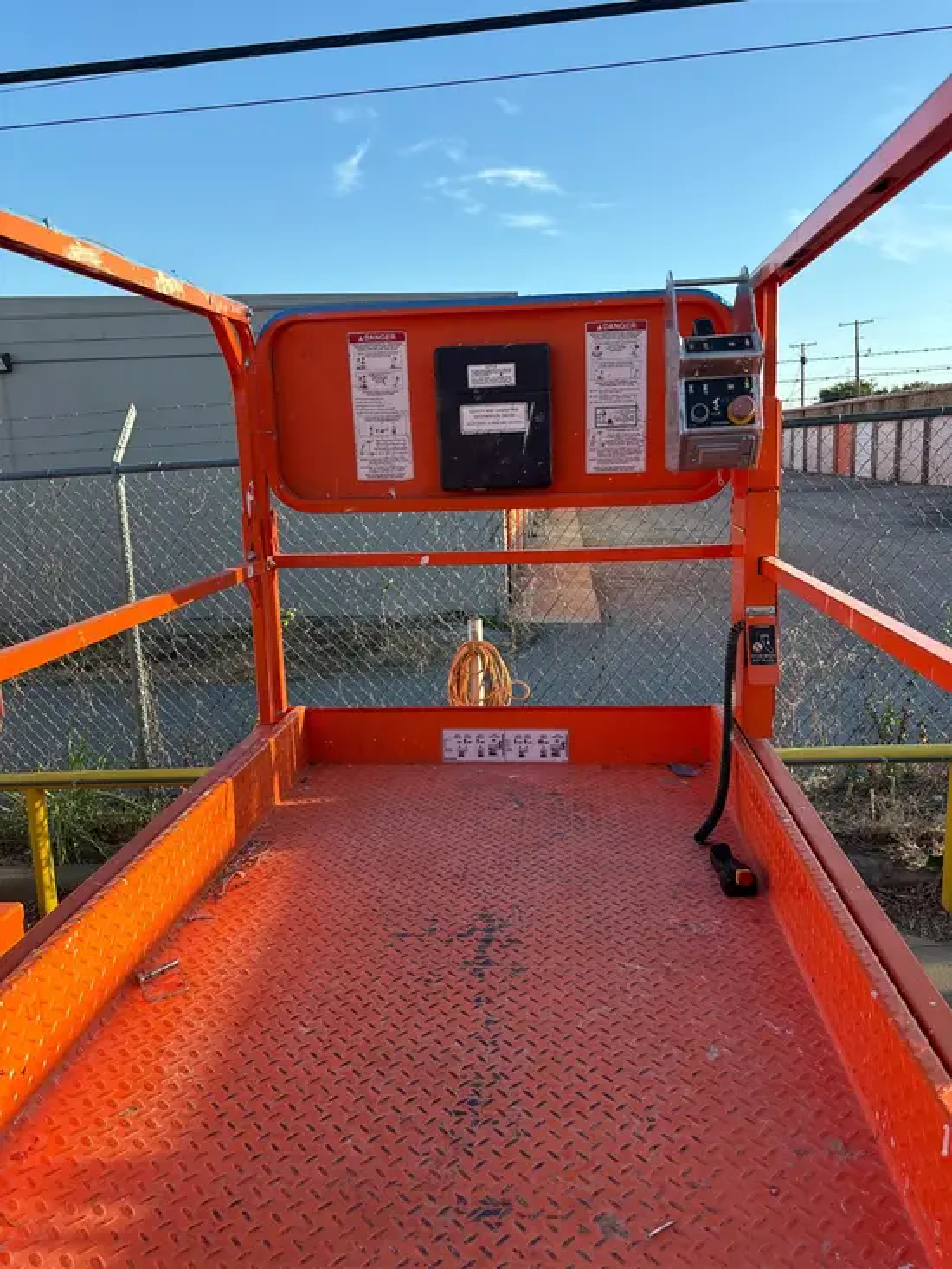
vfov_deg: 67.3
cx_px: 476
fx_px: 953
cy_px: 634
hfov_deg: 53.1
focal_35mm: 26
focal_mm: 5.96
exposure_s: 1/880
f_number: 1.6
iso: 50
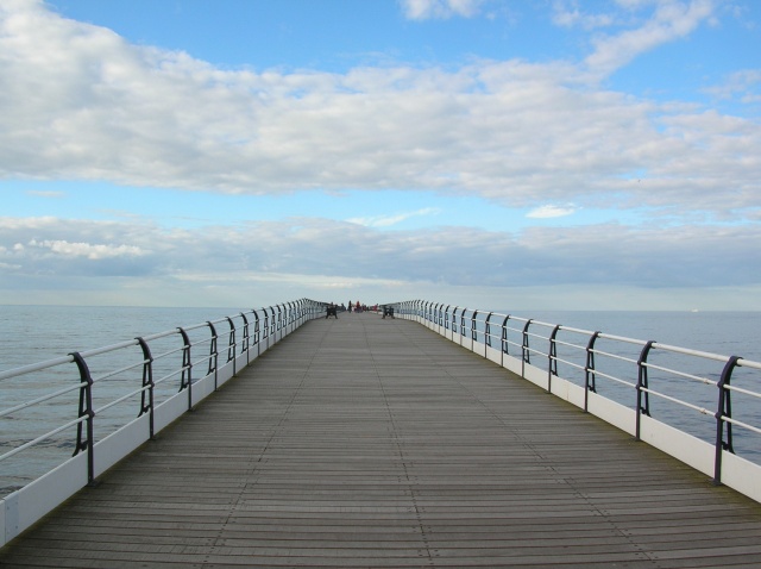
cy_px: 284
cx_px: 380
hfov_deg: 52.7
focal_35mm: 35
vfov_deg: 40.6
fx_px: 768
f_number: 5.6
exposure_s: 1/172
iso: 50
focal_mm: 5.8
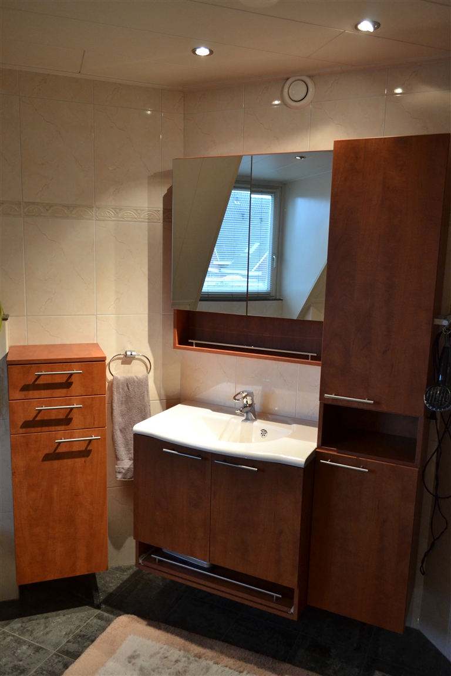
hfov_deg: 47.9
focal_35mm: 27
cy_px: 338
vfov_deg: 67.4
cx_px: 226
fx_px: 507
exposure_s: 1/30
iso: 800
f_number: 4.5
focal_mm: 18
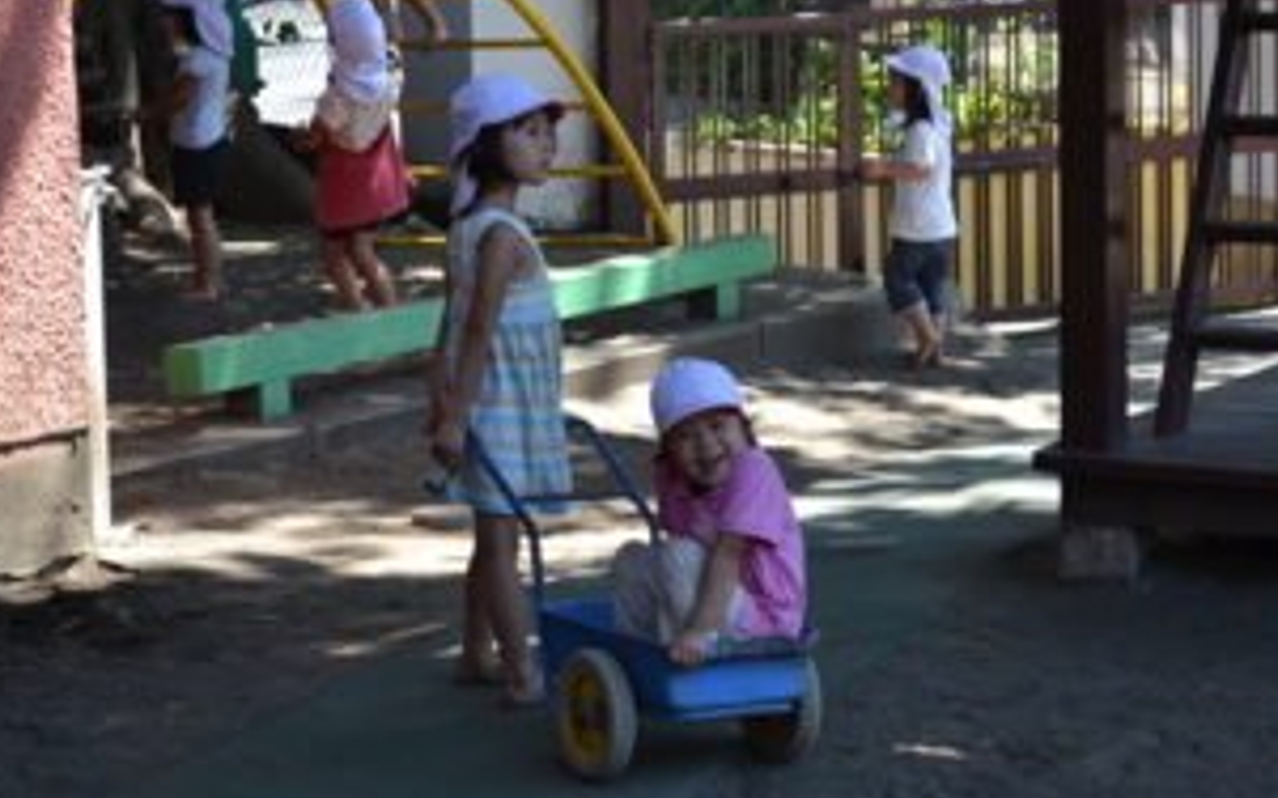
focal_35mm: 112
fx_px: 3889
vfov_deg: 11.7
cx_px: 616
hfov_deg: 18.7
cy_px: 380
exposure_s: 1/125
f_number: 5.6
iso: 220
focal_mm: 55
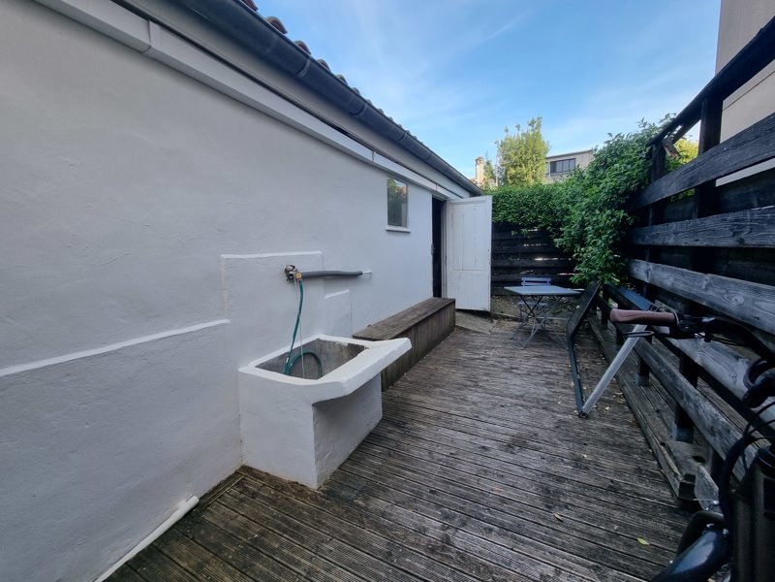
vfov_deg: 89.9
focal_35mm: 13
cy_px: 291
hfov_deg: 106.2
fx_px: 291
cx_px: 388
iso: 50
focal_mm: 2.2
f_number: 2.2
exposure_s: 1/442
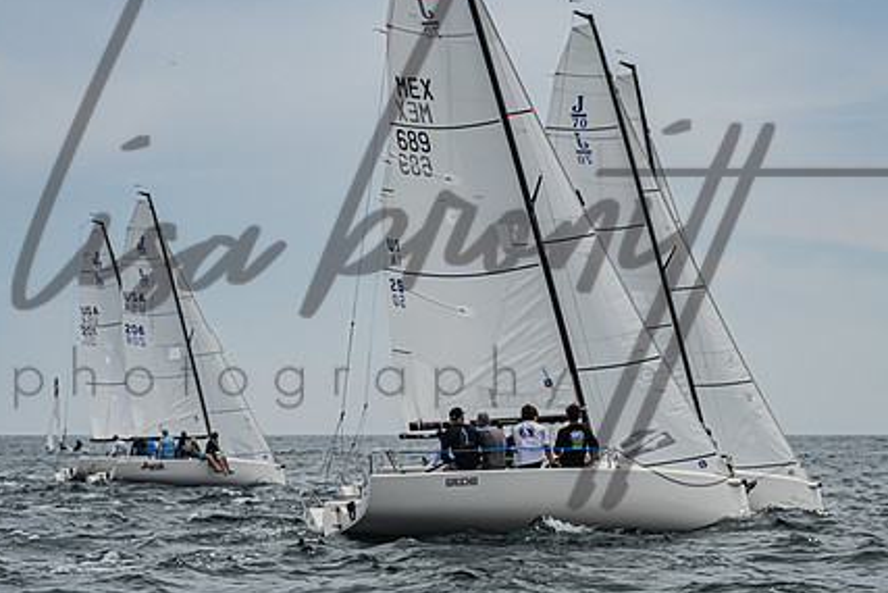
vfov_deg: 9.0
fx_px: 3750
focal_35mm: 152
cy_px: 297
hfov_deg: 13.5
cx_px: 518
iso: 320
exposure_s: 1/3200
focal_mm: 84
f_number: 6
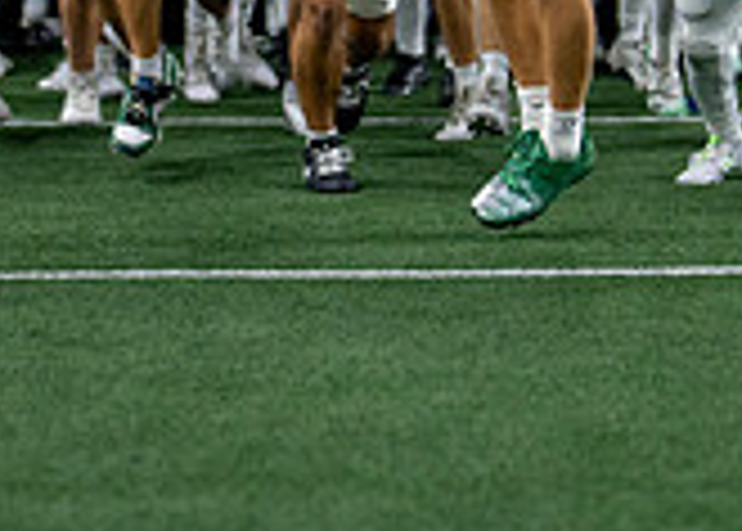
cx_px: 365
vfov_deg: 5.8
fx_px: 5207
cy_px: -129
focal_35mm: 247
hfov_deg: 8.2
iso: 640
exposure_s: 1/2000
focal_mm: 50
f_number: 1.2
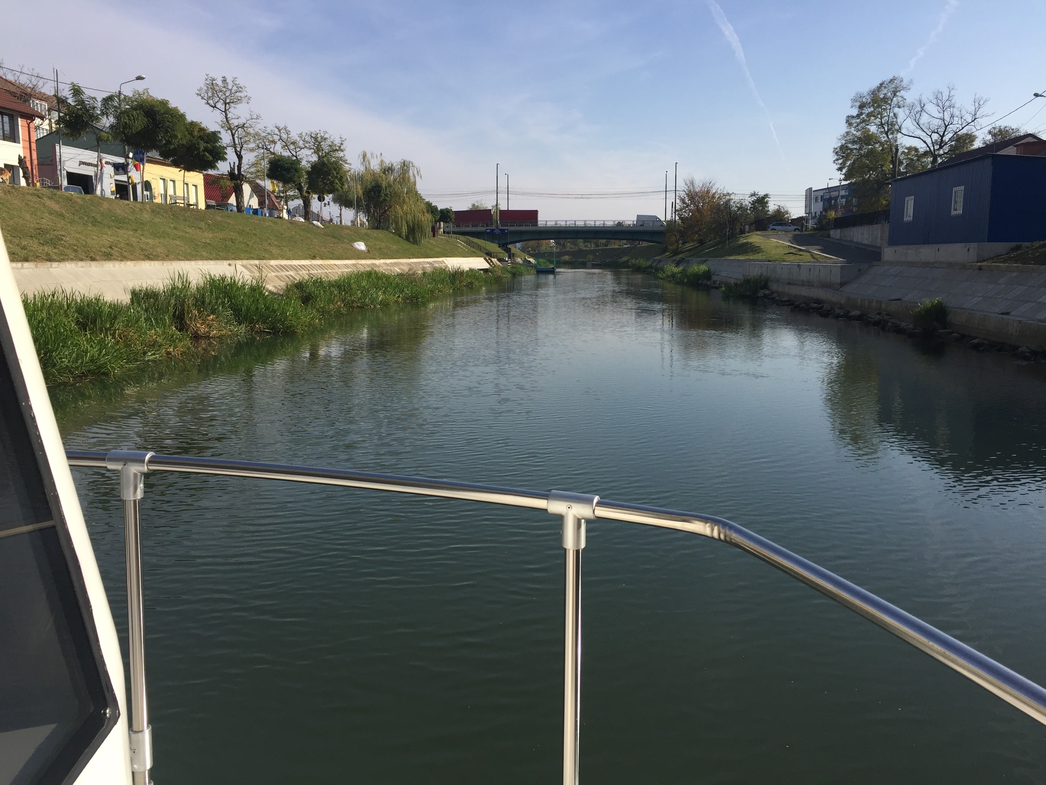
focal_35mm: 29
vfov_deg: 48.2
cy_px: 392
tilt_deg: -9.1
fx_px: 876
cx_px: 523
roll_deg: +0.4
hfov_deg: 61.7
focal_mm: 4.15
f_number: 2.2
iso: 32
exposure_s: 1/2198
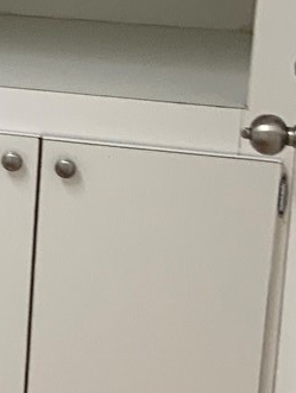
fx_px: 1593
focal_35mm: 140
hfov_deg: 9.6
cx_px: -385
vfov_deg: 13.9
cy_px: -2
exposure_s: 1/60
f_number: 1.8
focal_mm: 3
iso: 50
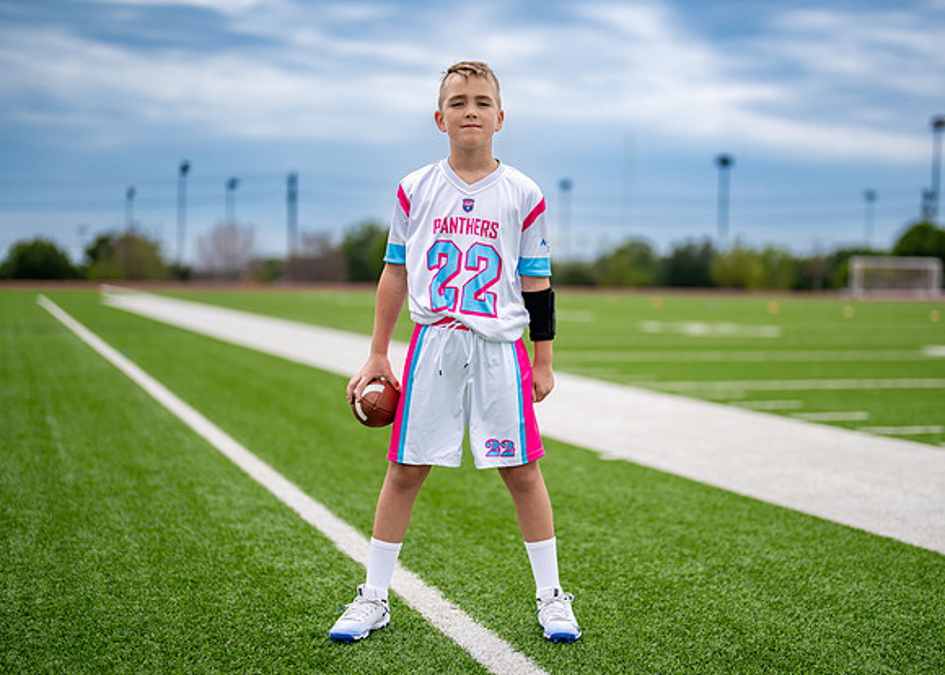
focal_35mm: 59
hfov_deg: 33.2
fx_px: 1583
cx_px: 536
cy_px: 370
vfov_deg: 24.0
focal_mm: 50
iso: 100
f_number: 1.2
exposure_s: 1/12800
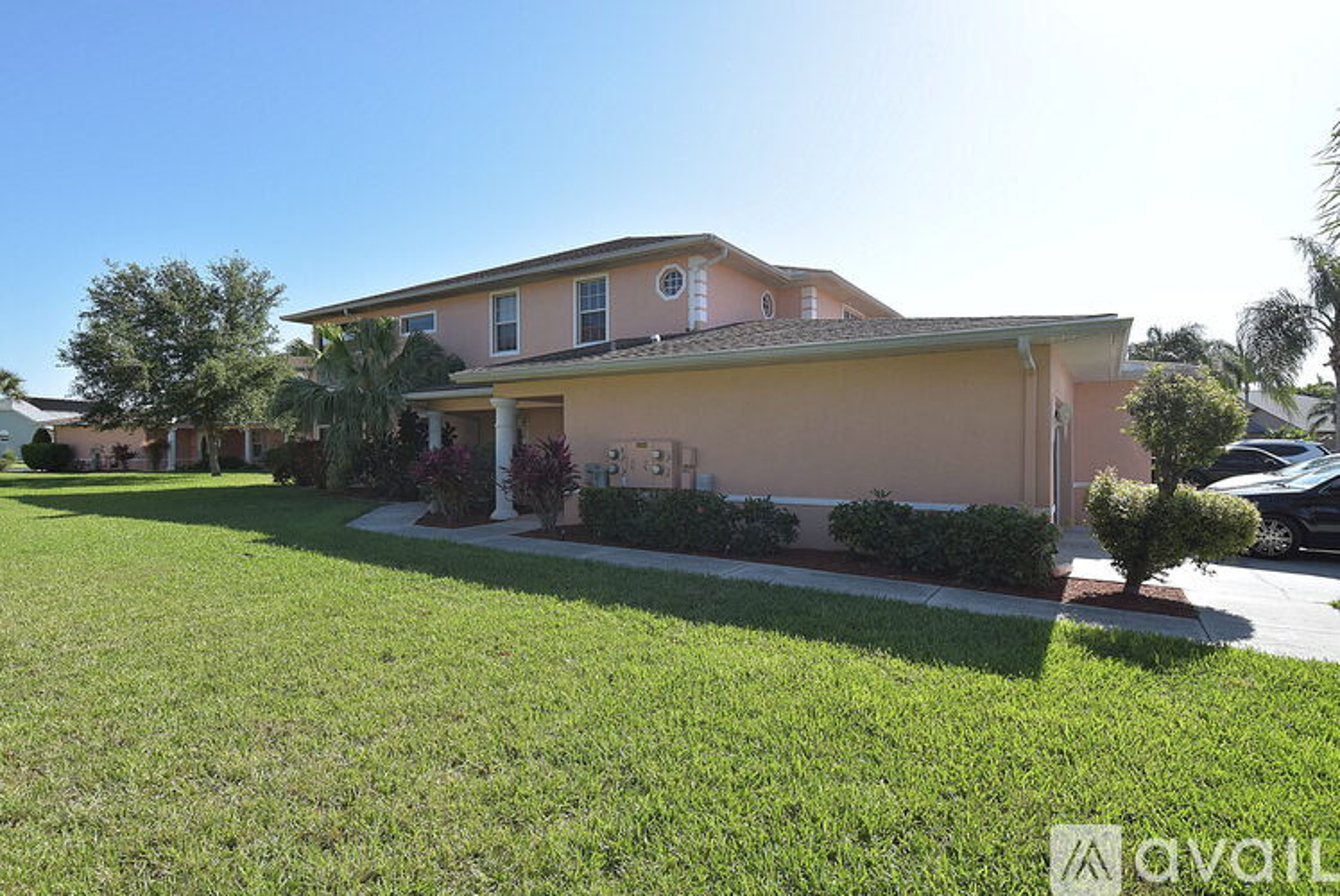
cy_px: 448
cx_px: 670
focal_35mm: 18
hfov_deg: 90.0
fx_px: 670
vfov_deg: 67.5
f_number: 7.1
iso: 250
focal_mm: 12
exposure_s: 1/400
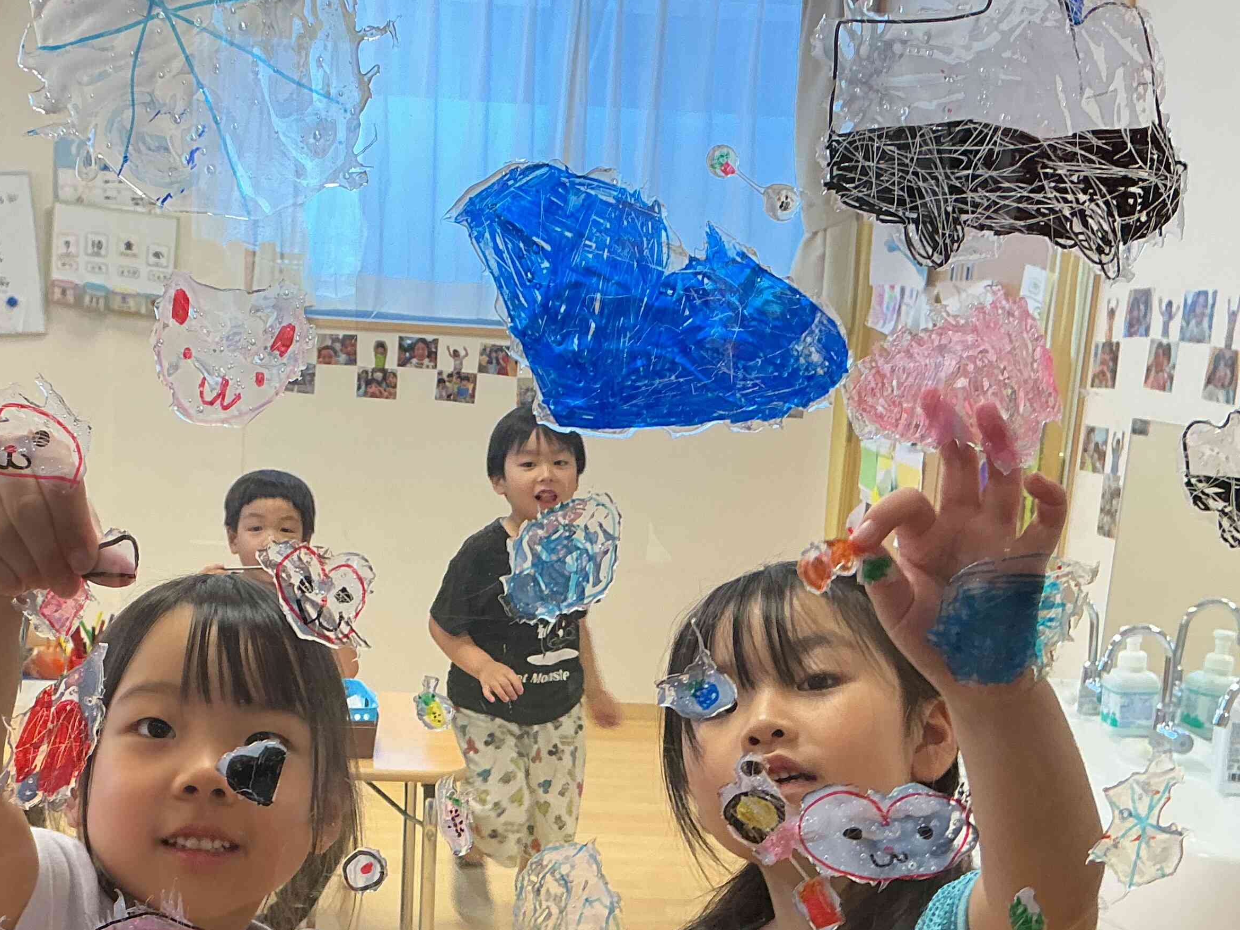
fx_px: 1791
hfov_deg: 38.0
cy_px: 700
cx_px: 477
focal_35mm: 50
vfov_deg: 28.7
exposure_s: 1/60
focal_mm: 3
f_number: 1.8
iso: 40
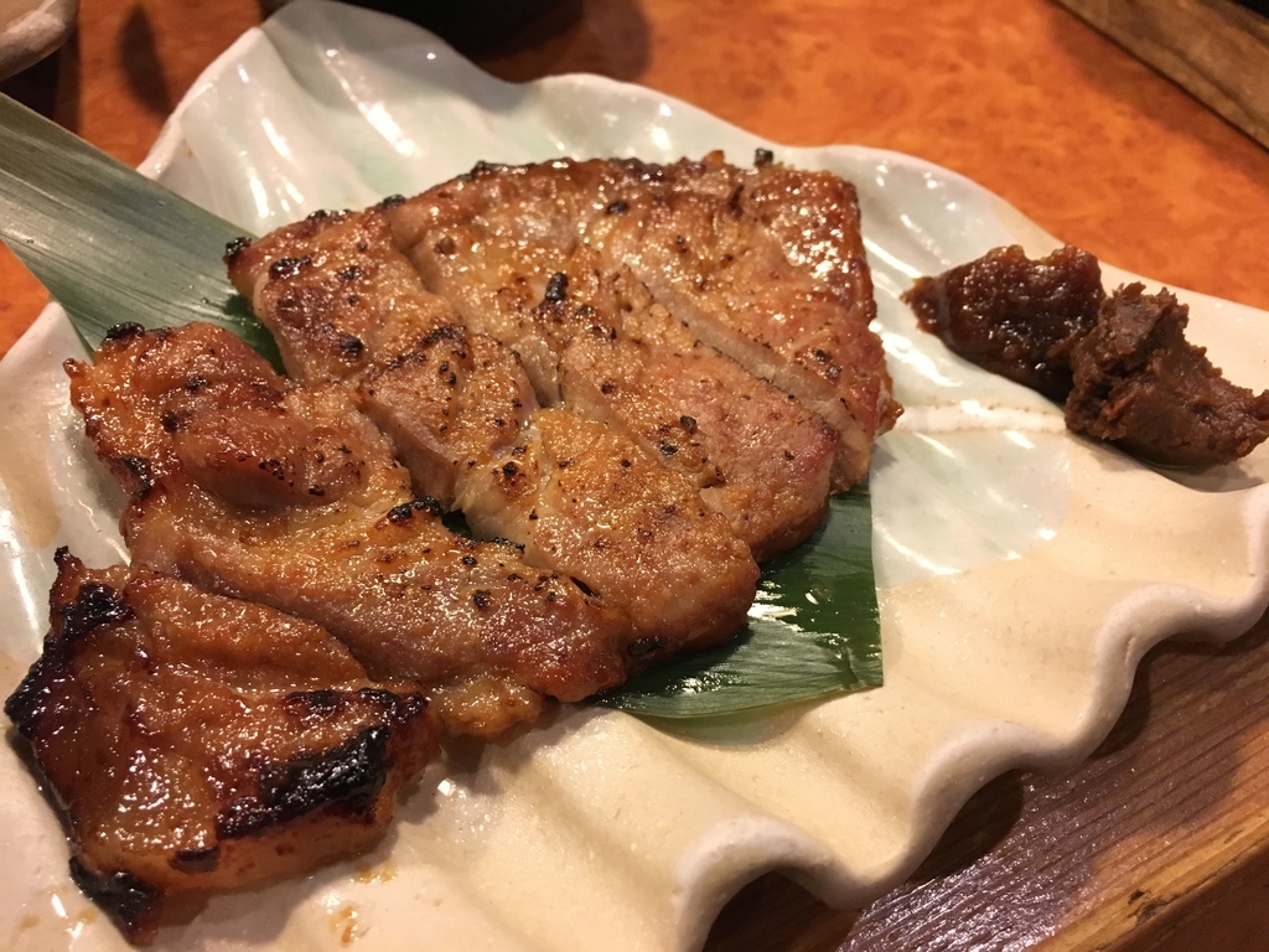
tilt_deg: -47.8
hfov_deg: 61.7
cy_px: 476
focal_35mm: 29
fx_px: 1063
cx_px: 634
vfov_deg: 48.2
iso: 200
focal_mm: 4.15
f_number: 2.2
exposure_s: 1/30
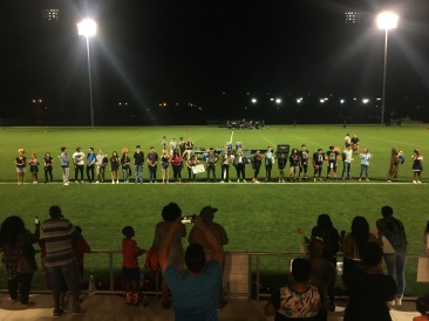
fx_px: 359
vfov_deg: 48.2
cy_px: 160
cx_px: 214
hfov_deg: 61.7
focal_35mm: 29
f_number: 2.2
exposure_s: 1/30
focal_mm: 4.15
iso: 100
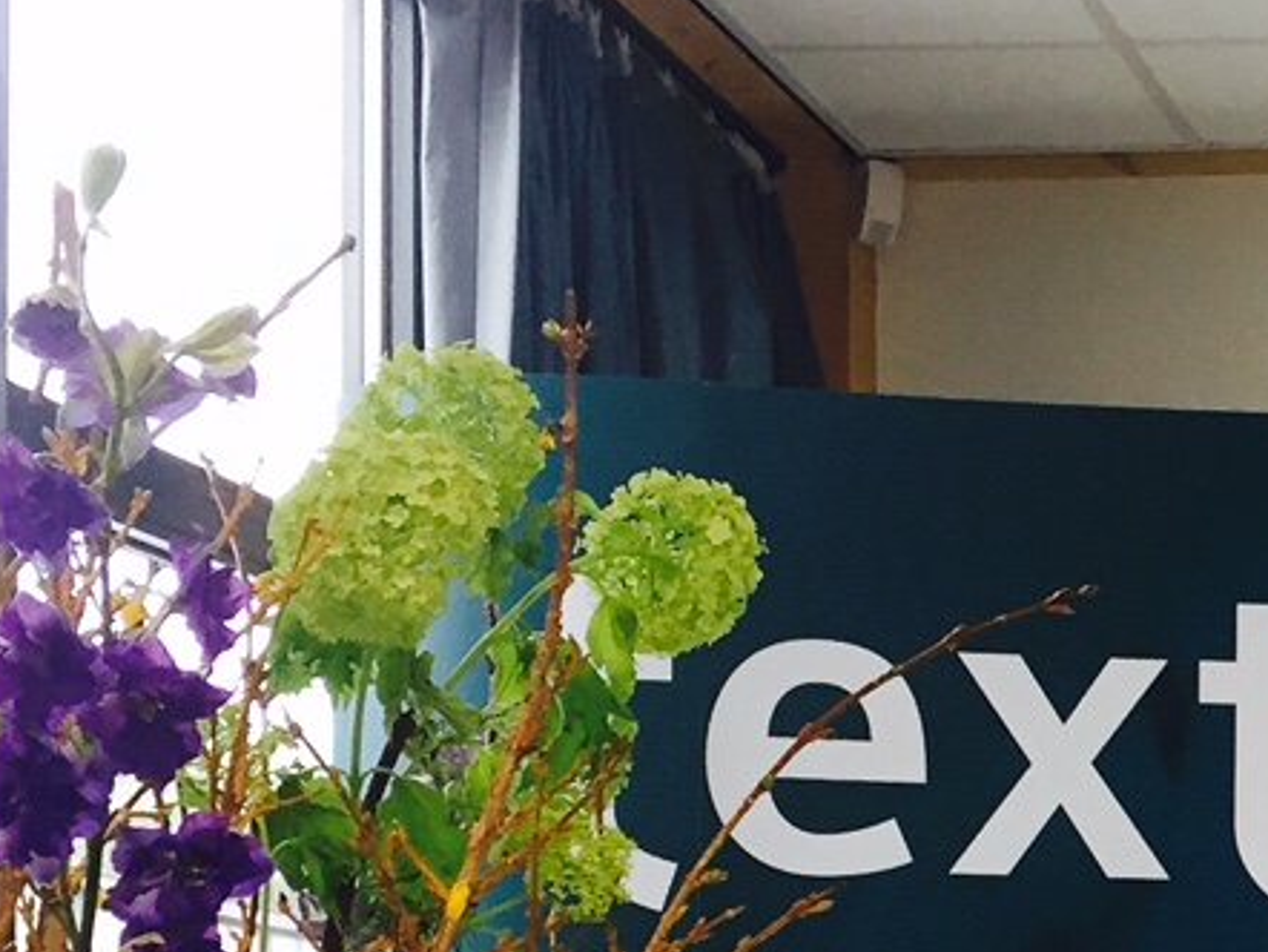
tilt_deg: +3.3
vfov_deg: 13.5
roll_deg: +0.5
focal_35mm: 107
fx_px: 3922
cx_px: 1718
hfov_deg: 17.1
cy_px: 1101
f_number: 2.2
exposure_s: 1/33
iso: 50
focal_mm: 4.15
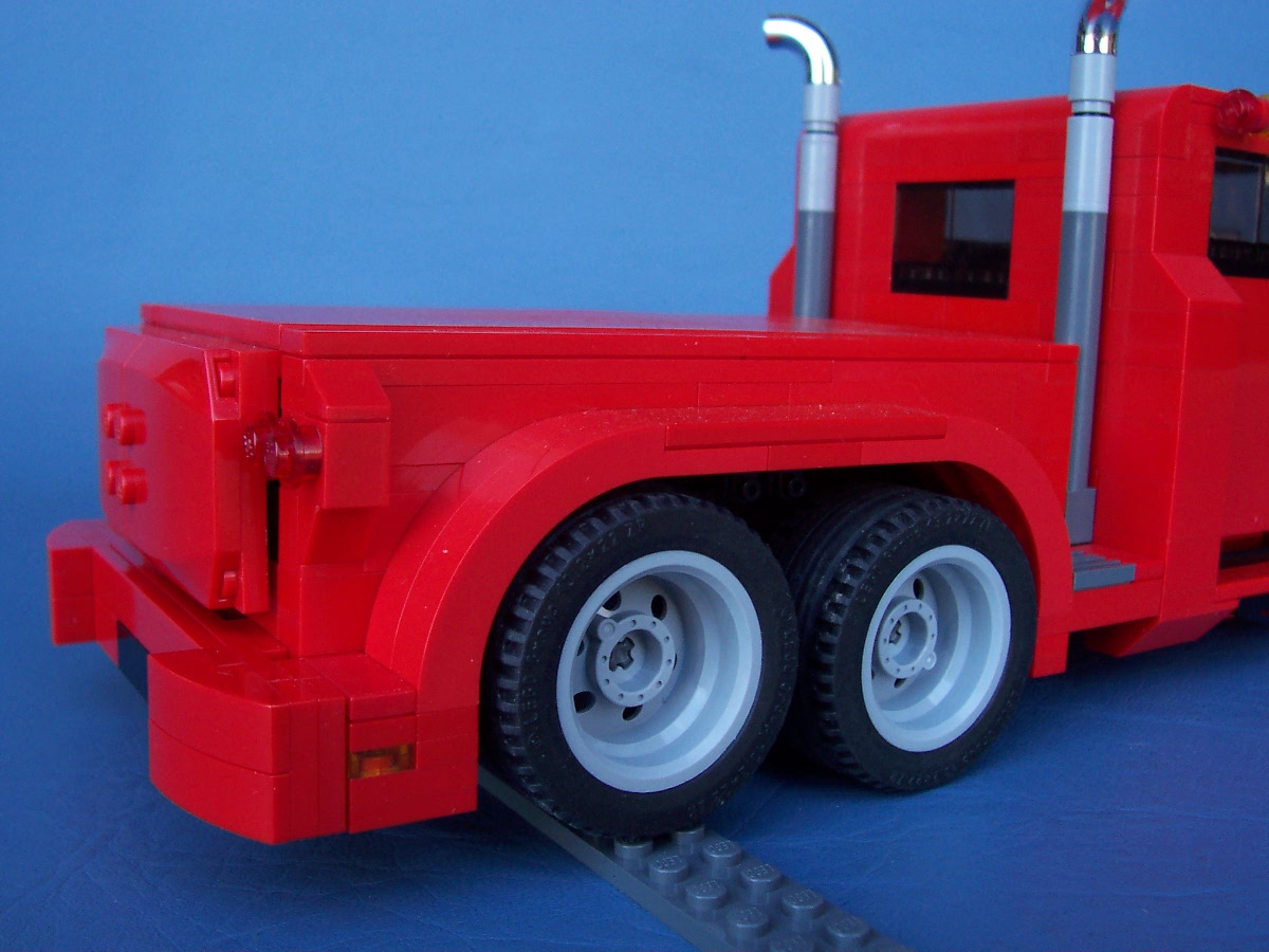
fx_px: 1356
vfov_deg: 38.7
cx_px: 634
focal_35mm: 37
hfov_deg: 50.1
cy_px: 476
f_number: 2.8
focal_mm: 5.6
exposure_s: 1/90
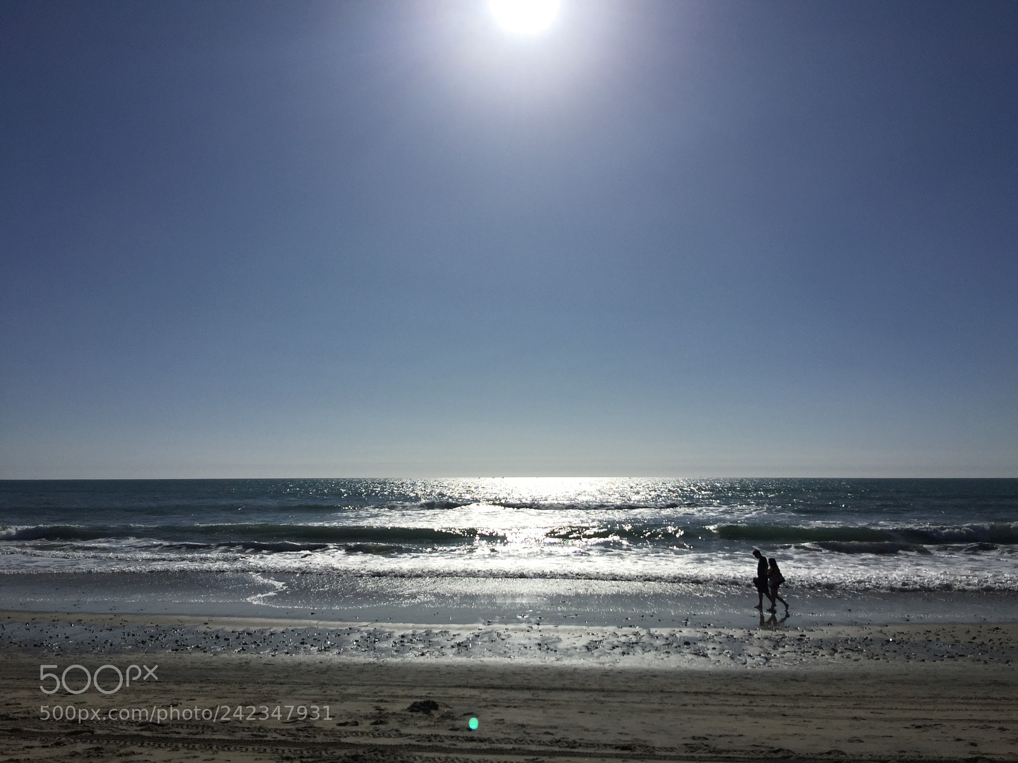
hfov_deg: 61.7
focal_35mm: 29
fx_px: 853
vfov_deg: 48.2
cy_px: 382
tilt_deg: +8.1
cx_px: 509
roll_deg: -1.8
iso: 32
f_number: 2.2
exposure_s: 1/13333
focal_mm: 4.15
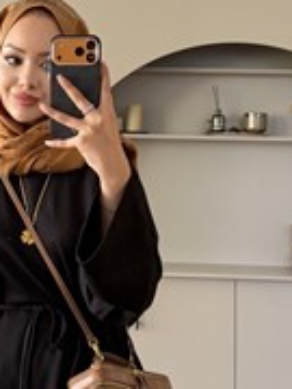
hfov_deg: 26.1
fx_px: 619
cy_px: 256
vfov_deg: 34.6
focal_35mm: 55
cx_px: 63
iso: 200
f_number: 1.78
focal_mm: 6.76
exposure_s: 1/121
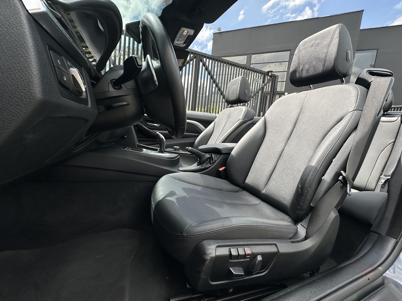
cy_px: 150
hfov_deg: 102.1
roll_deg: -6.3
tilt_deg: -6.1
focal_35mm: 14
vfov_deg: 85.7
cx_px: 201
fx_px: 163
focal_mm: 2.22
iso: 40
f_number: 2.2
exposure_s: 1/682
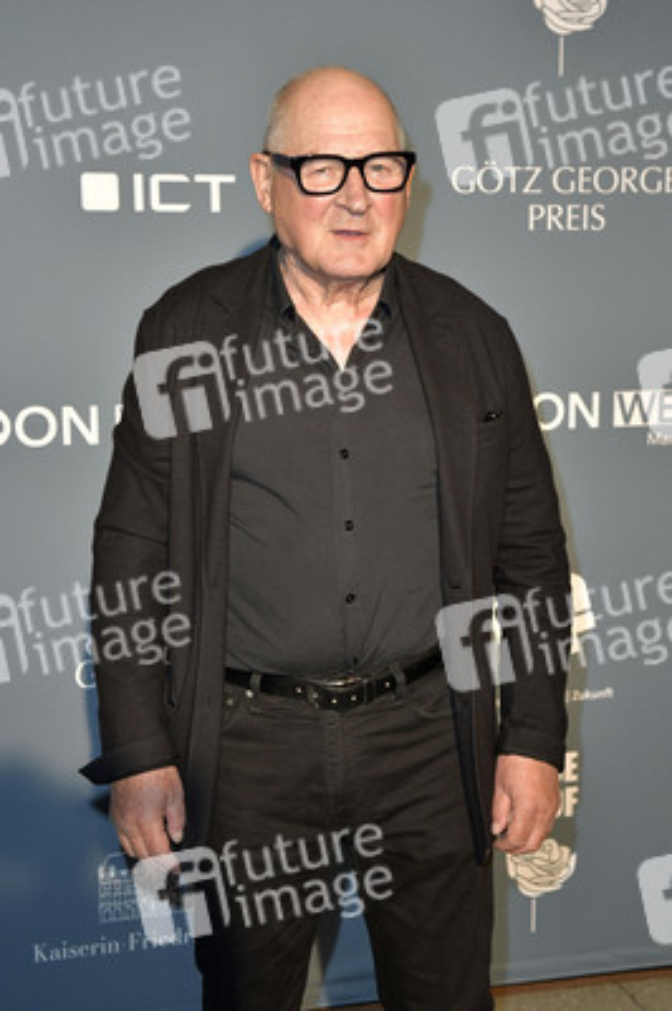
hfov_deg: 28.0
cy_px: 506
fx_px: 1346
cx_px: 336
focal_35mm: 48
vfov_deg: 41.1
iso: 1250
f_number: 5.6
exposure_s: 1/200
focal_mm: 48
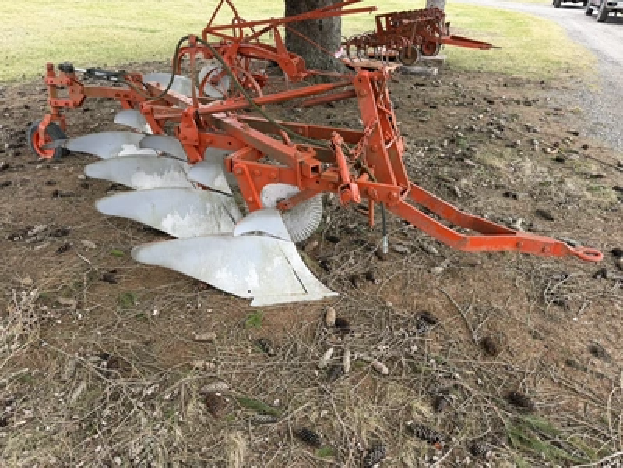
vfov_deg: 56.8
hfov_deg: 71.6
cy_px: 234
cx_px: 312
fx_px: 432
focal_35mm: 24
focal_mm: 6.76
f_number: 1.78
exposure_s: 1/246
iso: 64
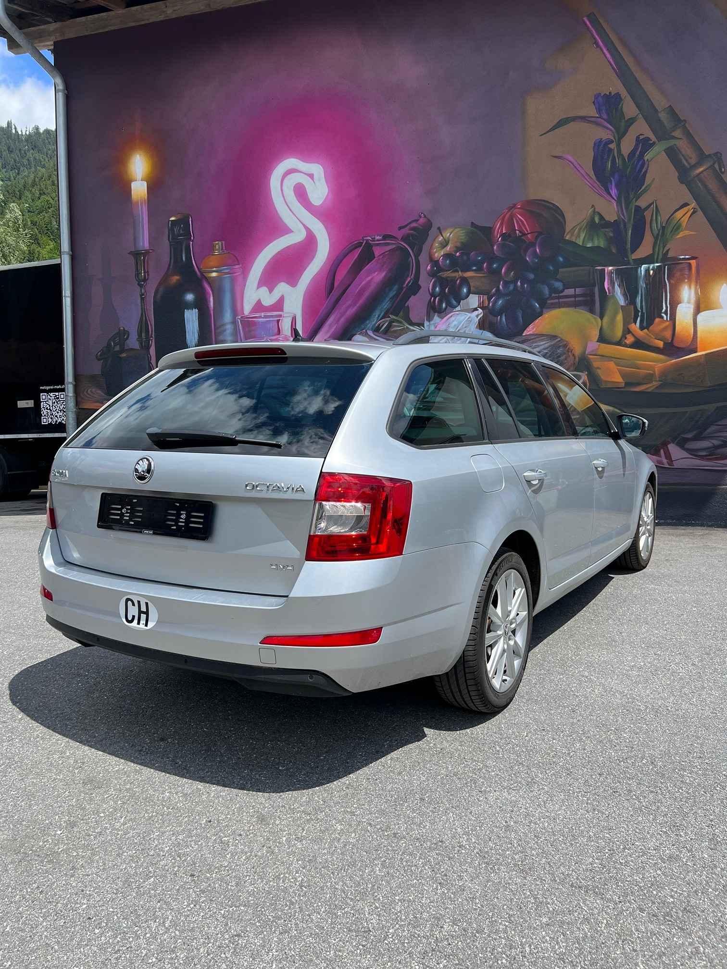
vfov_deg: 67.3
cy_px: 484
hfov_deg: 53.1
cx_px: 364
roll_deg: +0.6
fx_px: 728
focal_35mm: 26
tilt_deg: -1.2
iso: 50
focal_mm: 5.7
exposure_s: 1/3571
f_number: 1.5
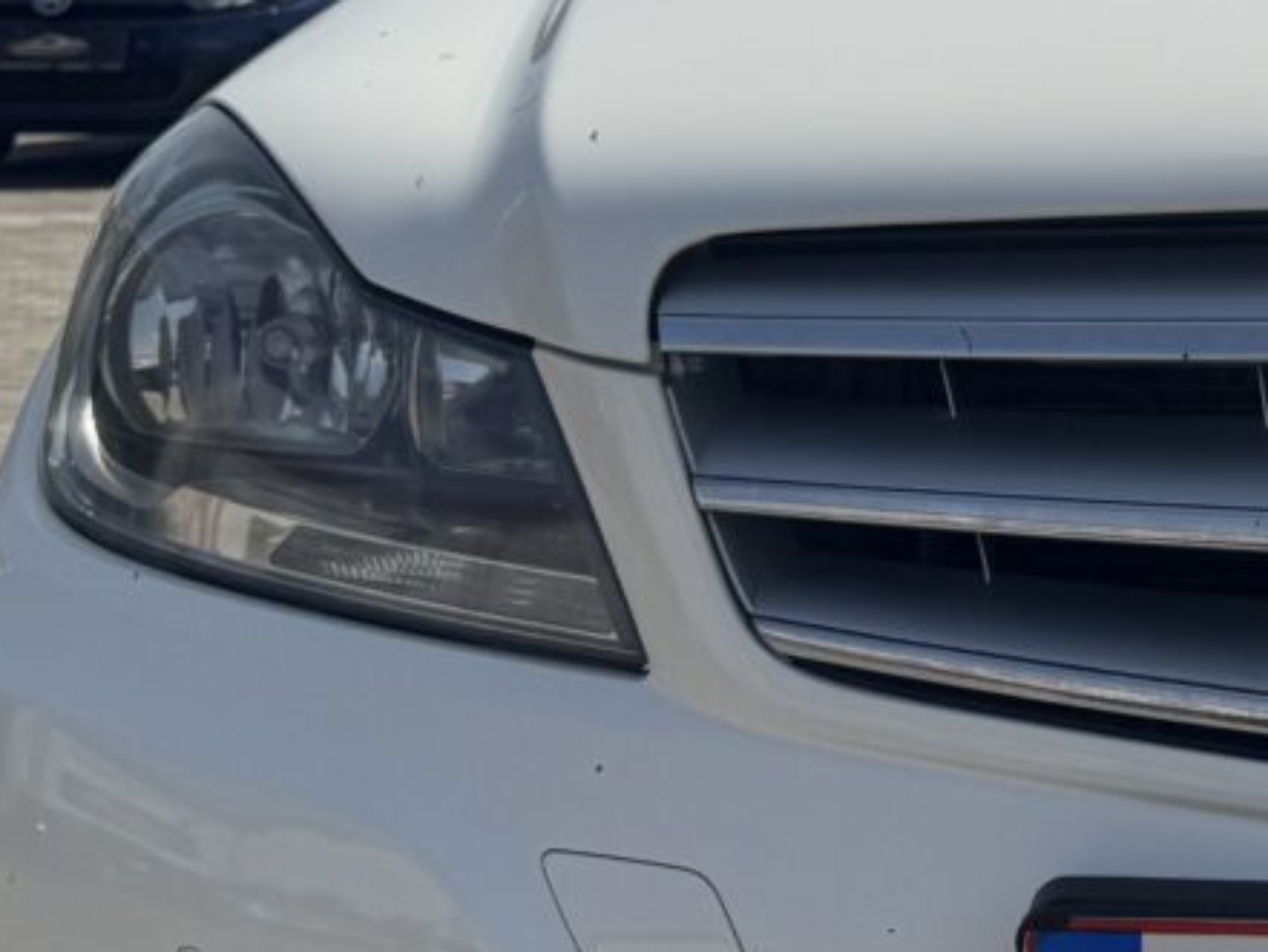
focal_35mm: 87
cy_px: 204
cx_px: 1616
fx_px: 3188
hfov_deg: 20.7
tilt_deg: -4.7
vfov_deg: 16.9
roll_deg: -0.3
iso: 80
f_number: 1.78
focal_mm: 6.76
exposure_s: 1/10417
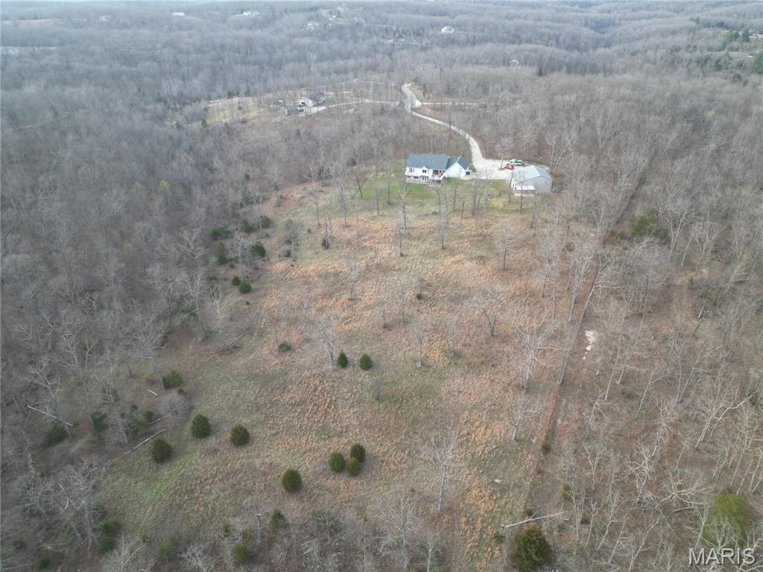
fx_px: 529
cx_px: 382
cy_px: 286
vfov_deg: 56.8
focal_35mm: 24
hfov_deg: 71.6
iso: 100
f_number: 1.7
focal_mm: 6.72
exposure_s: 1/320
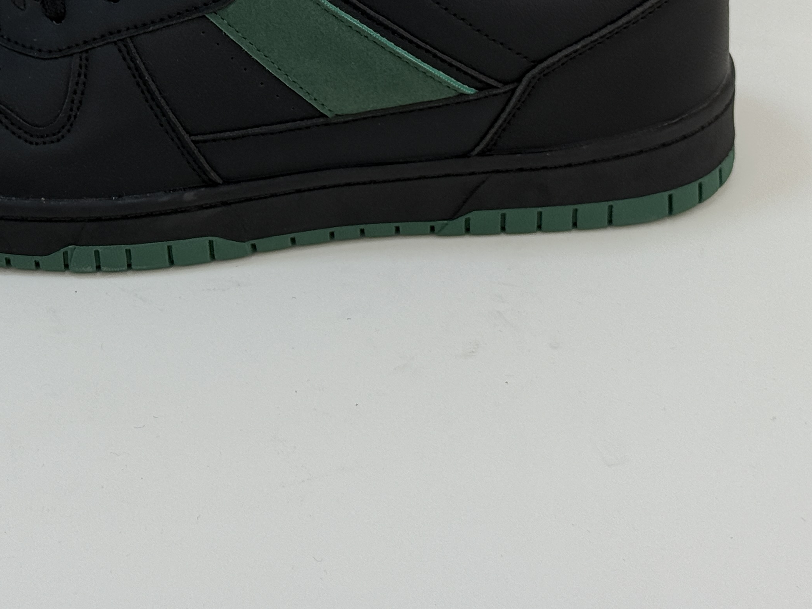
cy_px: 22
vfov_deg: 15.6
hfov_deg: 20.9
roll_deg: +1.4
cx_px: 211
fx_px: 2182
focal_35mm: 93
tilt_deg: -31.0
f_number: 1.78
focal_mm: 6.76
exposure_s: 1/162
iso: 80
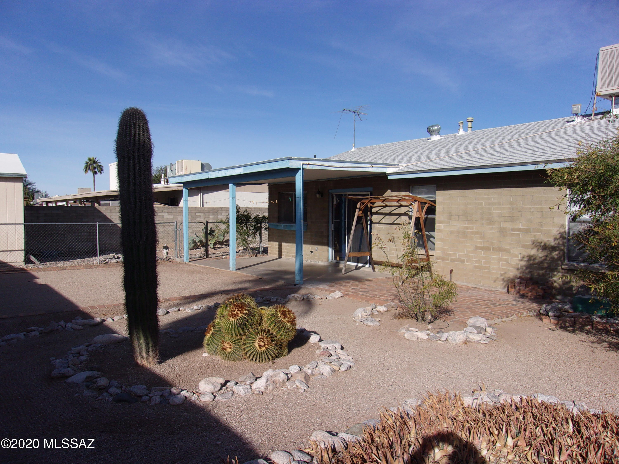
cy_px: 232
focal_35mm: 27
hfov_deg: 65.3
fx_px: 483
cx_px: 310
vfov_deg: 51.4
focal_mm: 4.9
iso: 80
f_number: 10.4
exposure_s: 1/160
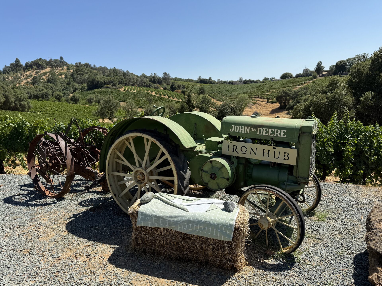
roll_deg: +4.2
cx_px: 191
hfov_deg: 71.6
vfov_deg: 56.8
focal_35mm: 24
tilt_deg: -10.0
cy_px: 143
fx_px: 265
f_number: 1.78
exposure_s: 1/4673
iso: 80
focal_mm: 6.76
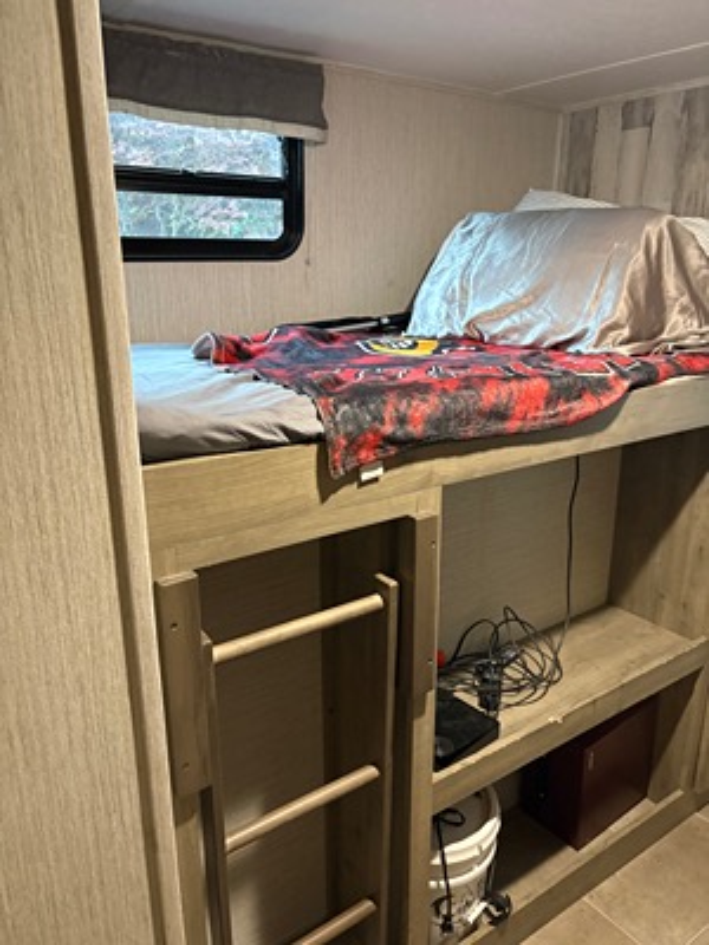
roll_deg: +0.8
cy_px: 472
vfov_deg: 67.3
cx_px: 354
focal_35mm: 26
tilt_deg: -16.3
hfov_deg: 53.1
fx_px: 710
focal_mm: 5.96
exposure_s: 1/40
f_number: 1.6
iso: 640
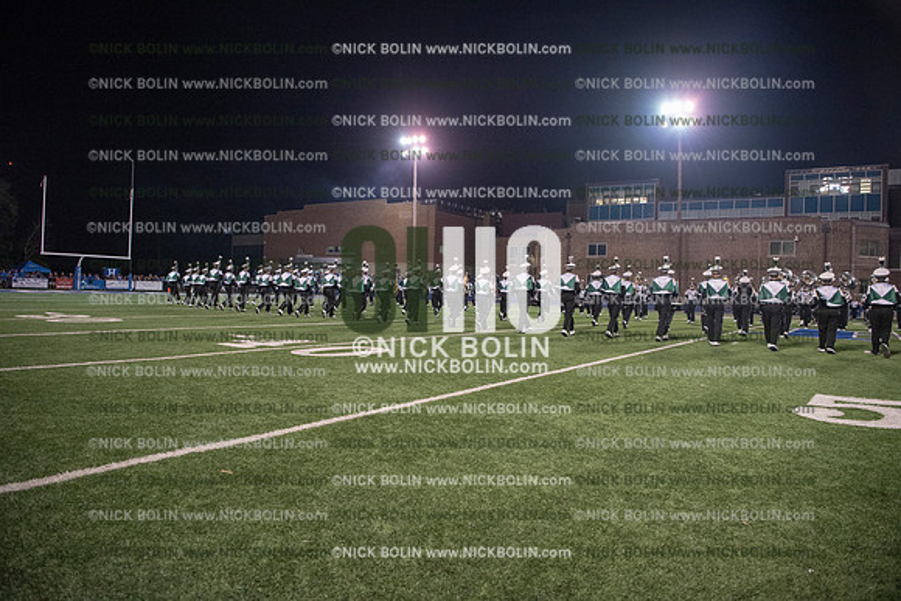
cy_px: 300
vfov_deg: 53.2
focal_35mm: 24
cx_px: 450
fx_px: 601
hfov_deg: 73.7
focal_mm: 24
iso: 3200
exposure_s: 1/500
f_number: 3.2
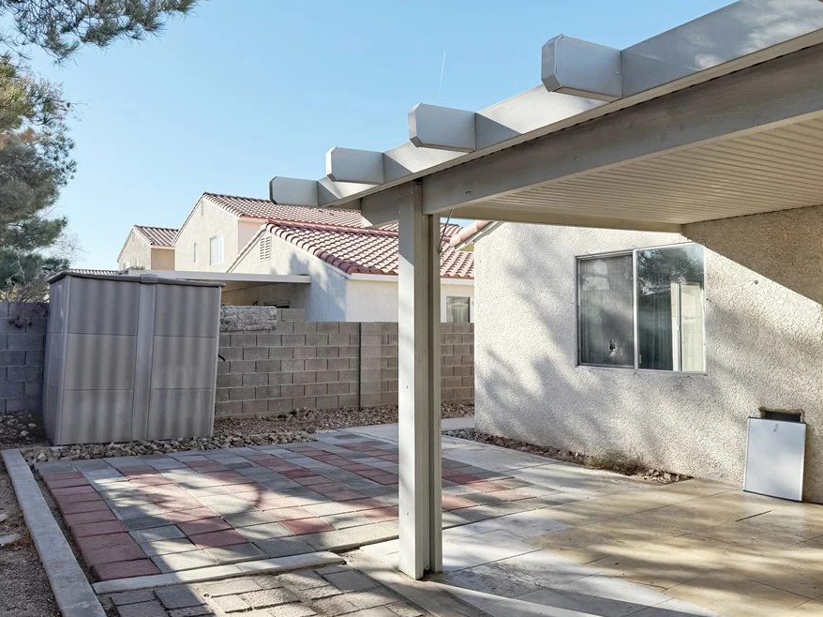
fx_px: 666
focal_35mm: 28
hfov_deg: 63.4
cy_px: 304
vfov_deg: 49.7
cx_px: 394
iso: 80
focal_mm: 6.76
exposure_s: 1/3425
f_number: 1.78
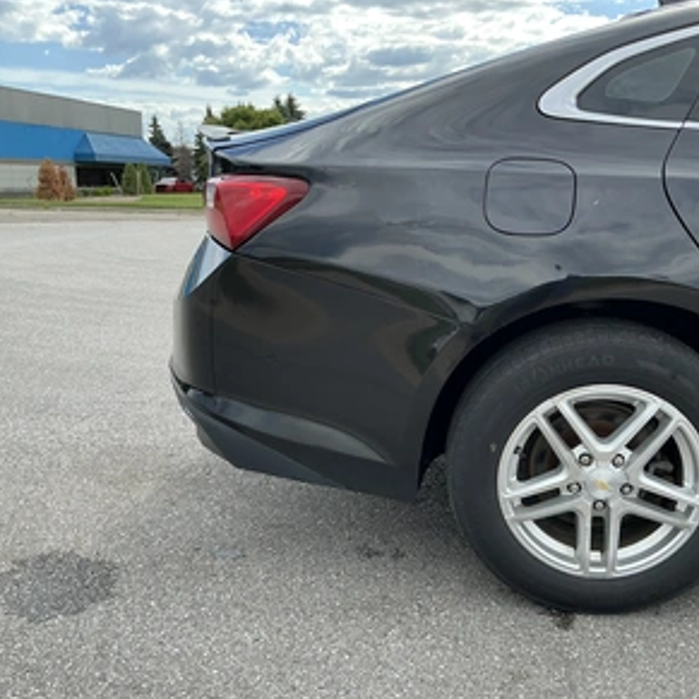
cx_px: 396
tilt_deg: -10.2
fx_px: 777
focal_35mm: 34
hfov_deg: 48.3
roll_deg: -0.4
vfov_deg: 48.5
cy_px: 351
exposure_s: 1/568
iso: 25
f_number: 1.8
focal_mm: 3
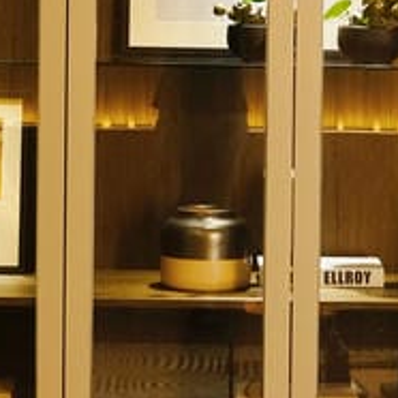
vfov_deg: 9.6
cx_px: 229
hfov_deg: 9.7
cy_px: 24
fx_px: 2354
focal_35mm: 181
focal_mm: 22.3
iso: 250
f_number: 3.2
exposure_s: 1/30
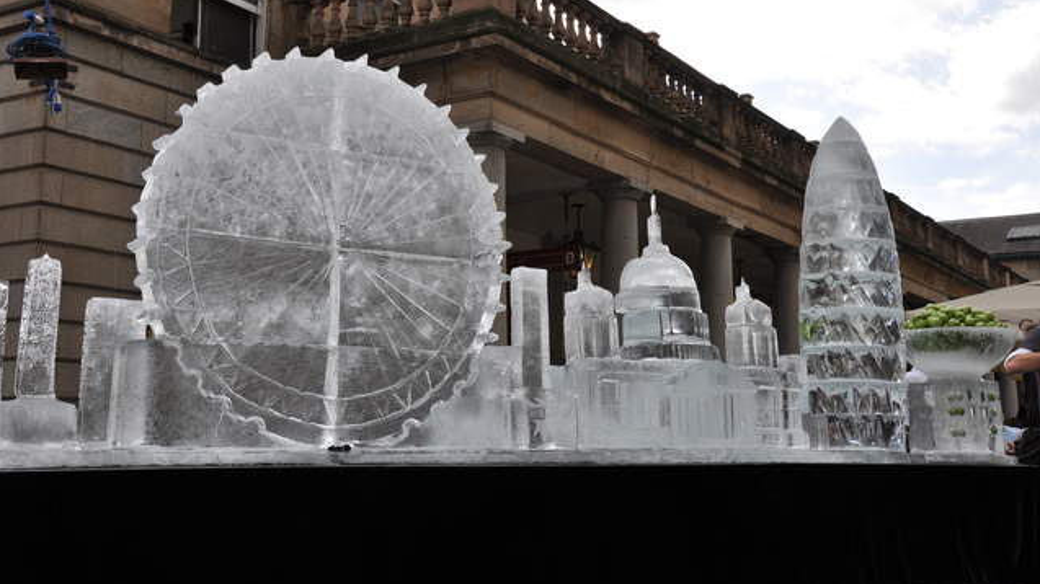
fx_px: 1130
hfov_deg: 49.4
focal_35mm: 41
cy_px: 249
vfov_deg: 29.0
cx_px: 519
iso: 200
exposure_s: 1/200
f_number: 10
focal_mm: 26
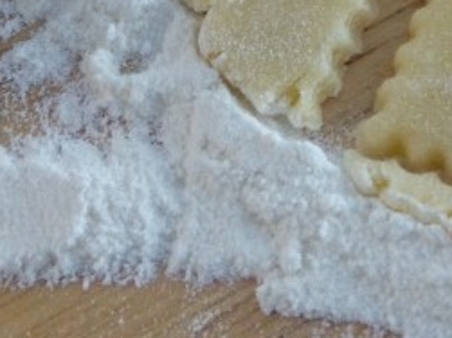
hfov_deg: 10.4
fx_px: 2454
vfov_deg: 7.7
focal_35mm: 188
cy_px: -237
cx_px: 540
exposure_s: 1/25
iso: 400
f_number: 3.2
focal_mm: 7.9
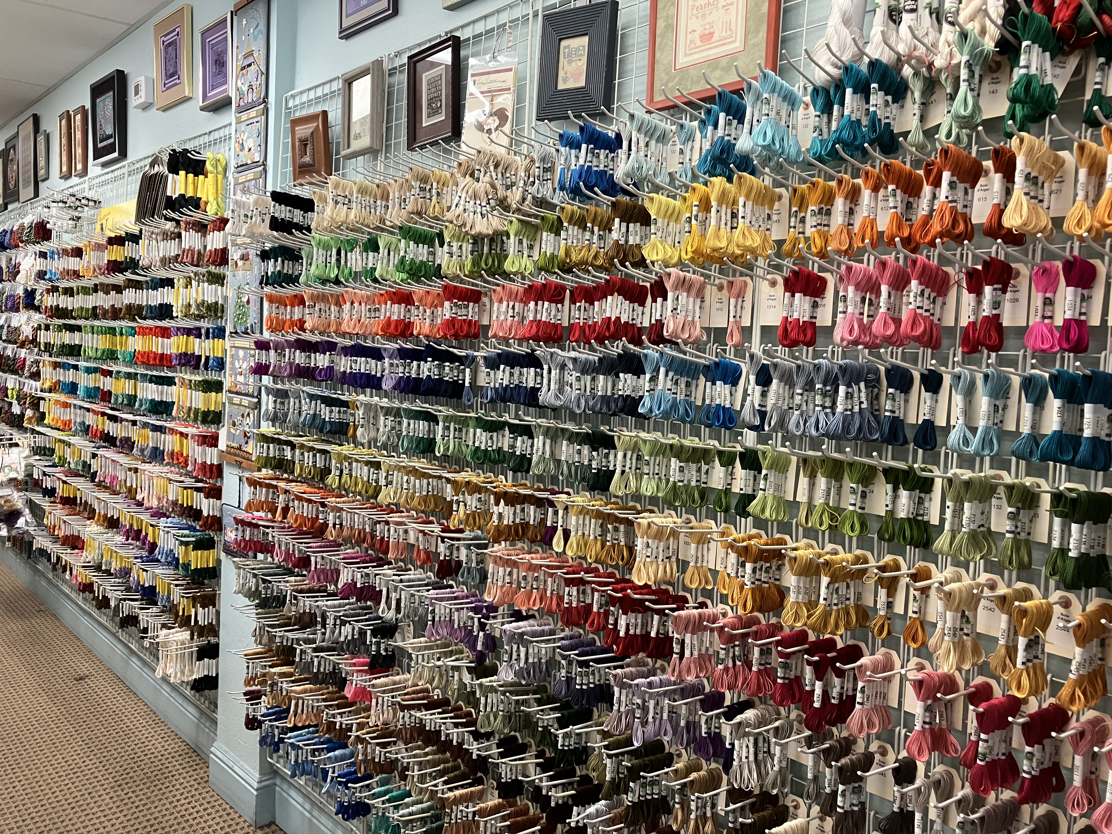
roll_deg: -2.7
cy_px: 417
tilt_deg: -4.4
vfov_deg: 49.7
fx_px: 899
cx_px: 556
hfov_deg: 63.4
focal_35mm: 28
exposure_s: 1/60
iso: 160
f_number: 1.8
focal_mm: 3.99
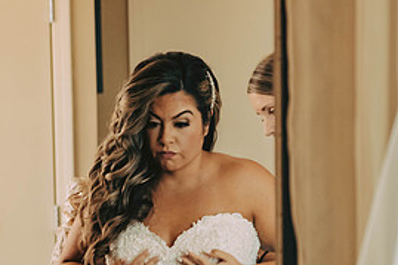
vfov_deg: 8.4
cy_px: 207
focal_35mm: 162
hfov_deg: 12.7
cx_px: 200
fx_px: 1790
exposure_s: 1/100
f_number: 3.5
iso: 800
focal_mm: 75
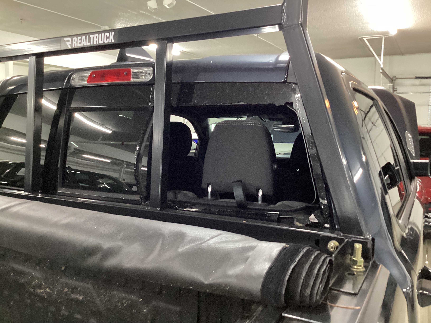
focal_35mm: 31
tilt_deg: -6.2
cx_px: 216
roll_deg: -1.3
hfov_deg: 58.4
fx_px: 386
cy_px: 162
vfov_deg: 45.4
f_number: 2.4
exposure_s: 1/30
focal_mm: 3.3
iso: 400
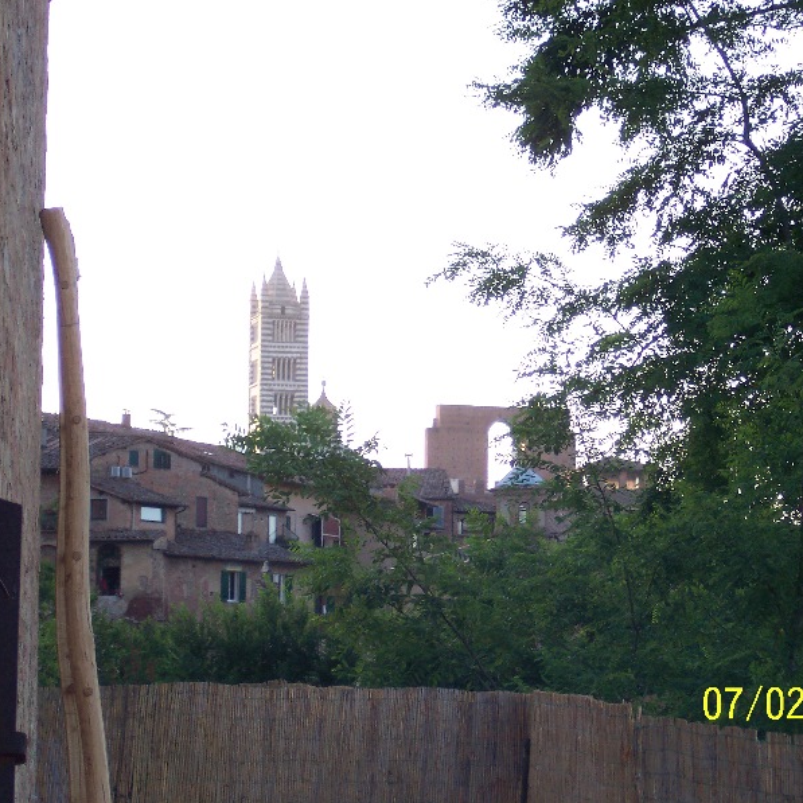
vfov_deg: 12.9
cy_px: 401
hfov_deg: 12.9
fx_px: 3543
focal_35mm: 135
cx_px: 426
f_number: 4.8
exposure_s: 1/180
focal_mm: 24
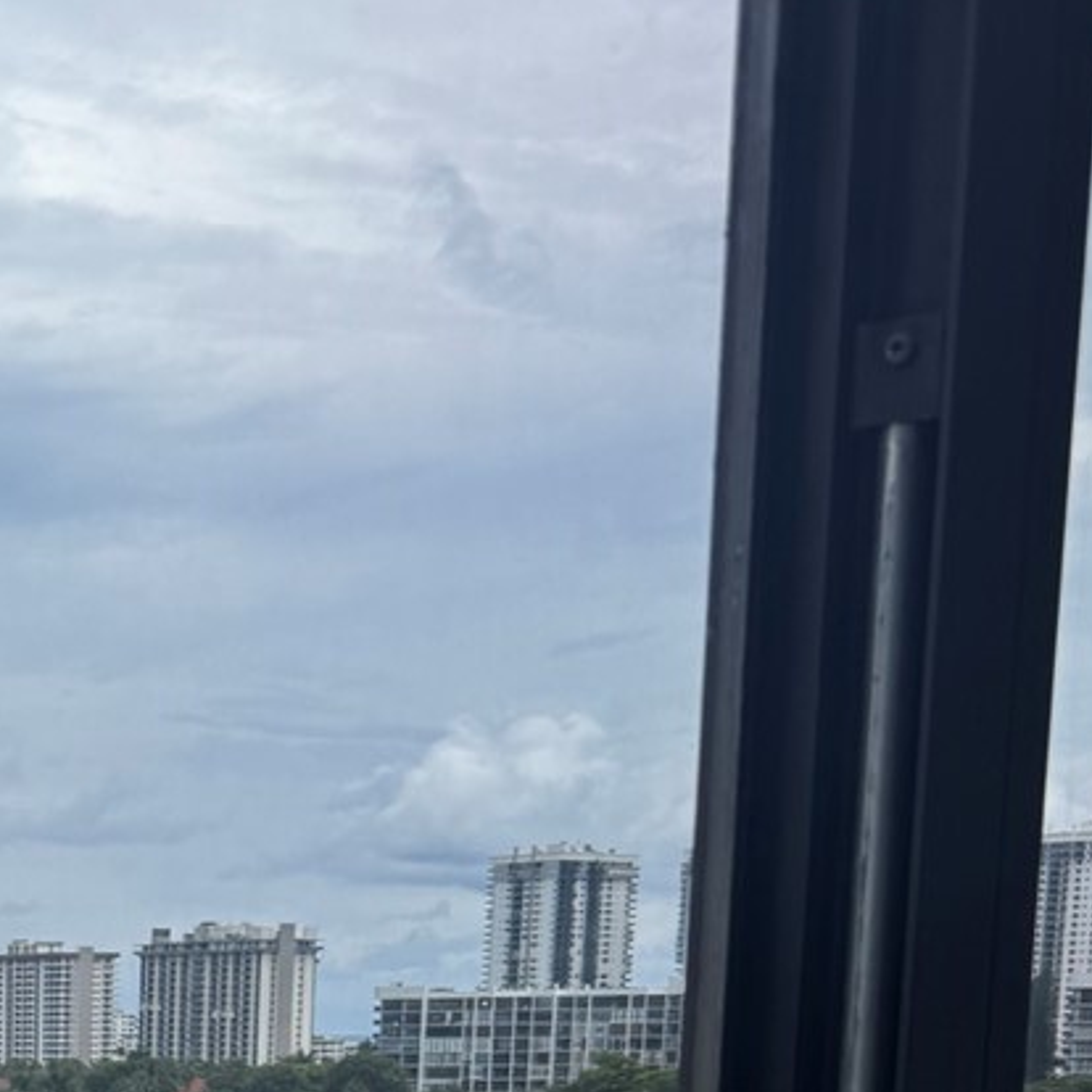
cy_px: 1659
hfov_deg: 20.2
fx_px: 2927
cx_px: -116
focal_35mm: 82
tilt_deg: -11.9
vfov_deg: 18.6
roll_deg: +0.4
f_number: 1.78
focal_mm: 6.76
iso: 80
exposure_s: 1/2506
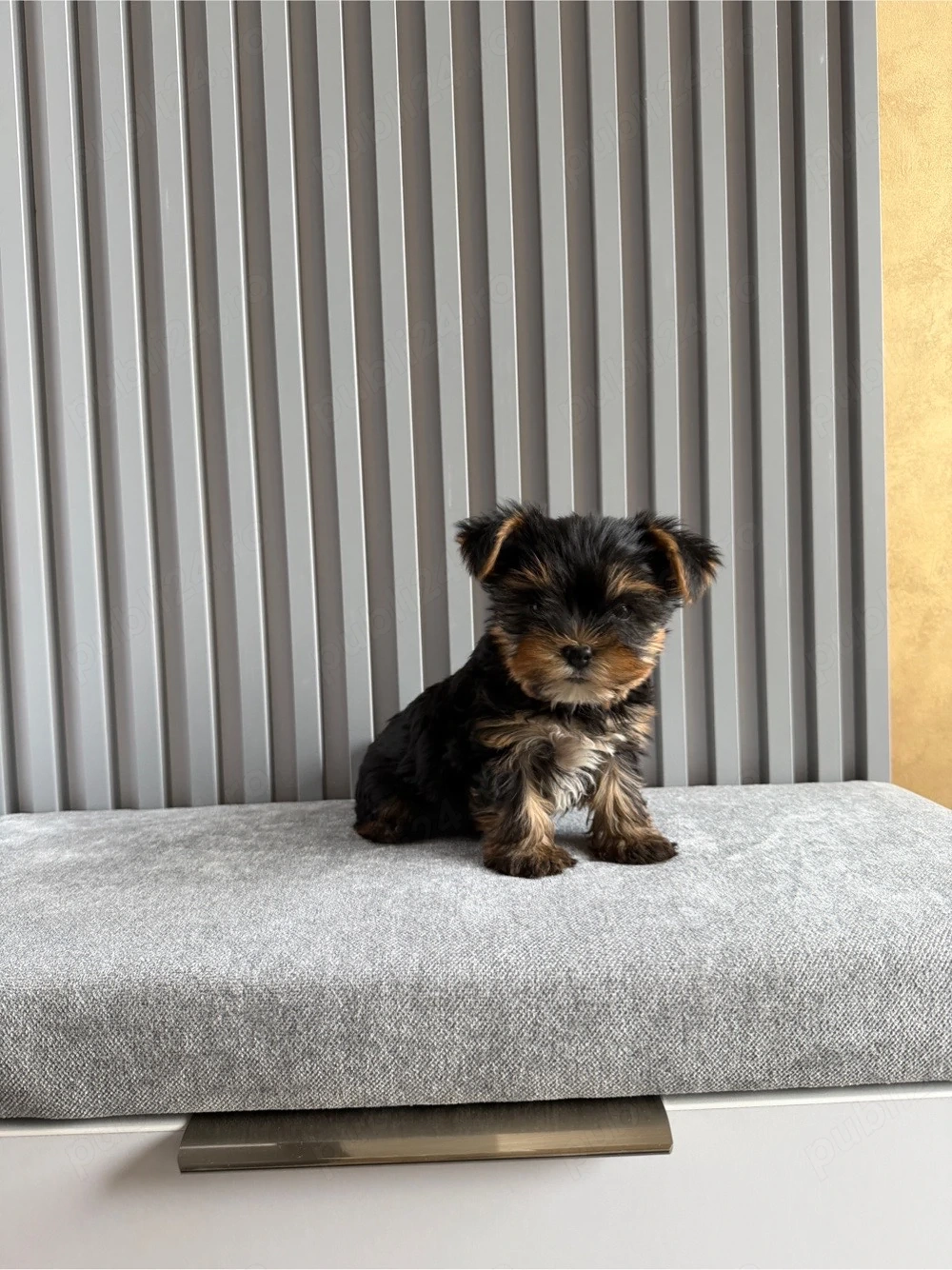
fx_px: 880
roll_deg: +1.7
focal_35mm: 24
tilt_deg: -3.3
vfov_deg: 71.6
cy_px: 635
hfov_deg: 56.8
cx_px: 476
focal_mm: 6.76
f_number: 1.78
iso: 200
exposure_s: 1/65
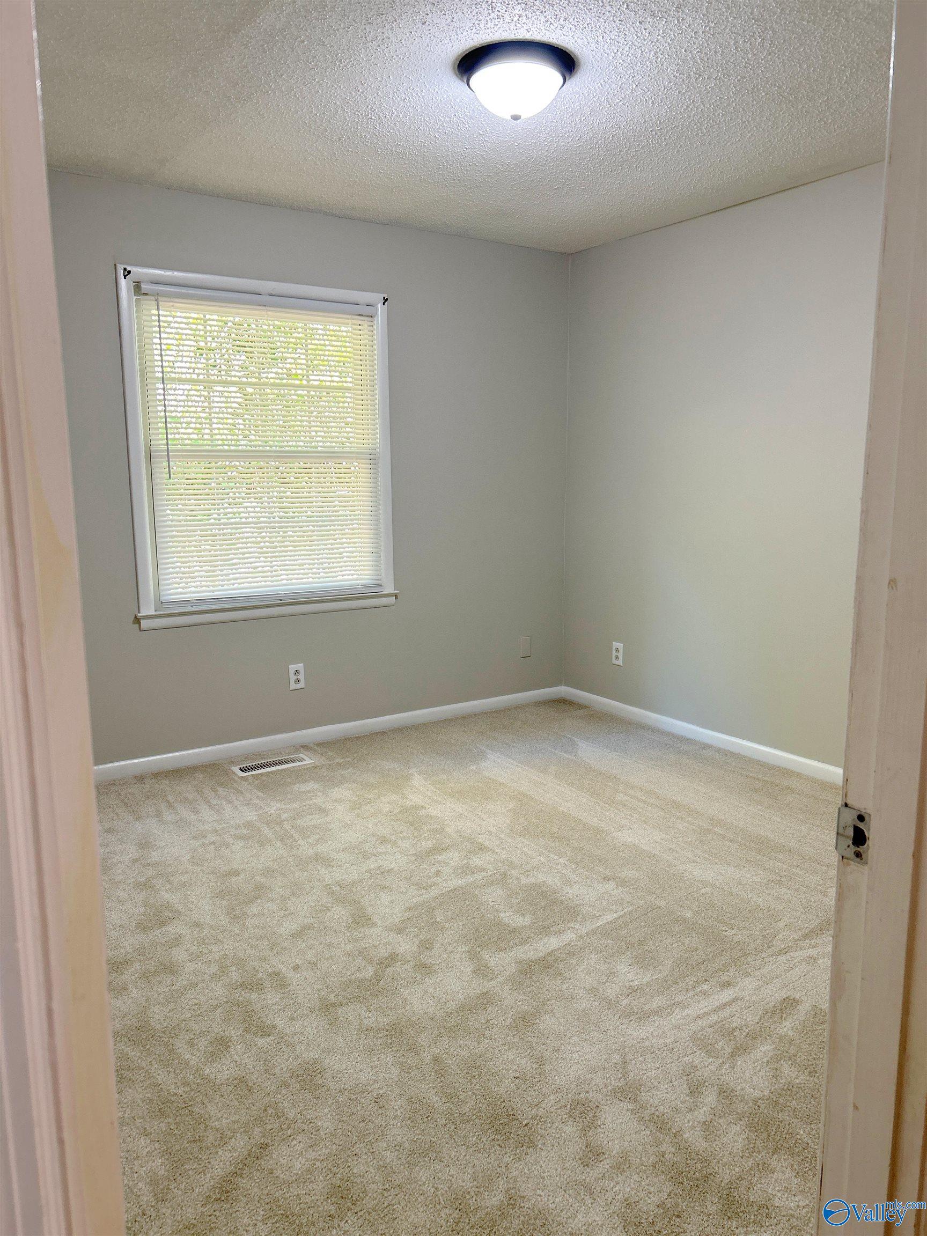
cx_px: 464
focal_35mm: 26
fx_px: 928
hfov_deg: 53.1
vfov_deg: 67.3
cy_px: 618
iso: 64
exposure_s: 1/60
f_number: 1.5
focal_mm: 5.7
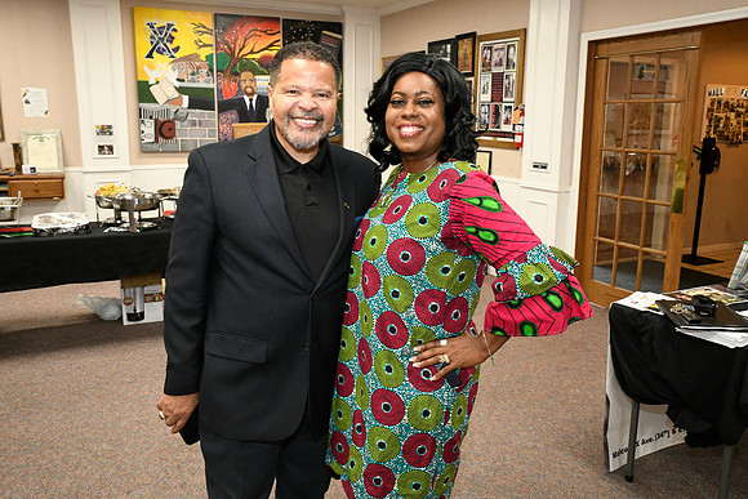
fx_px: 665
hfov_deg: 58.7
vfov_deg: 41.1
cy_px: 250
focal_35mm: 32
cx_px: 374
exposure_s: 1/60
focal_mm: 32
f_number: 11
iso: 6400
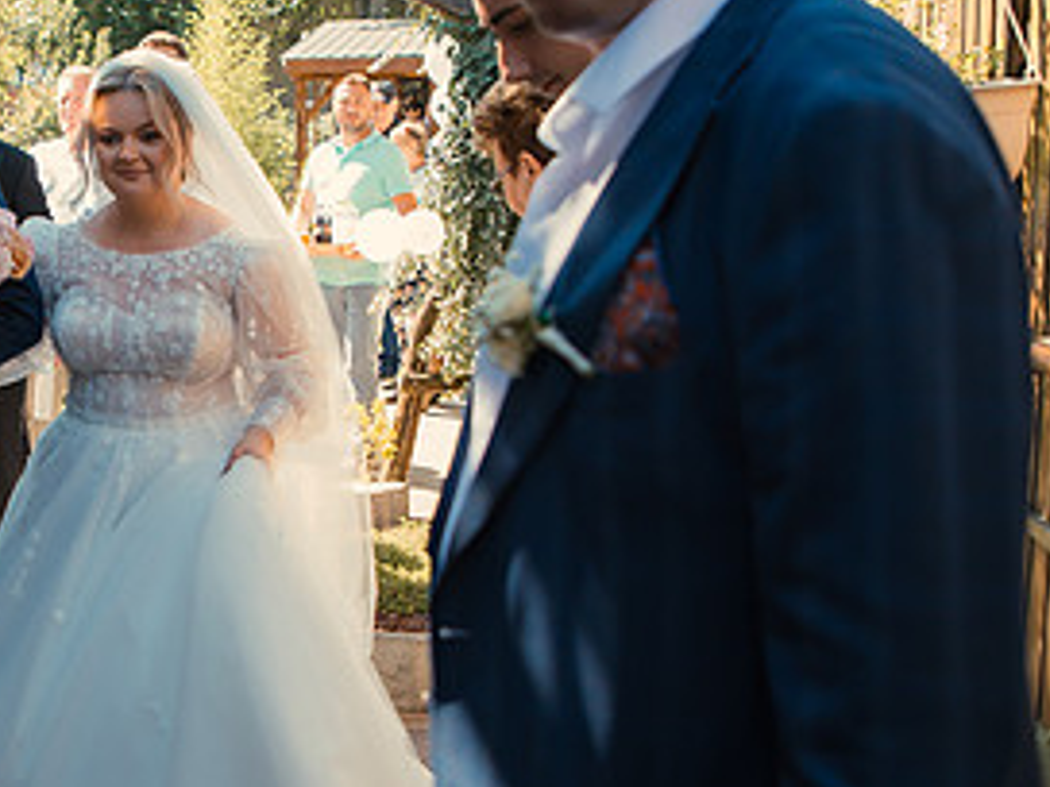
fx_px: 1699
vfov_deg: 26.1
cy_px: 356
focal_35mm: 56
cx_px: 133
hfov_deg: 32.8
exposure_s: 1/250
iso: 200
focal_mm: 24
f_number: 3.5
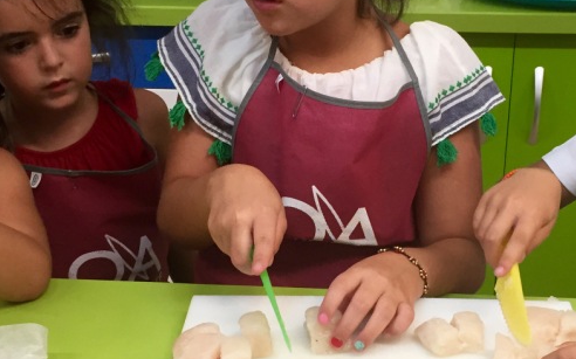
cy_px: 244
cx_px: 335
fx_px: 1004
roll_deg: +0.2
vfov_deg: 20.2
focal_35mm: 64
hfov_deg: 31.9
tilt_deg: -25.4
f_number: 2.2
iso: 64
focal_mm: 4.15
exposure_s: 1/33
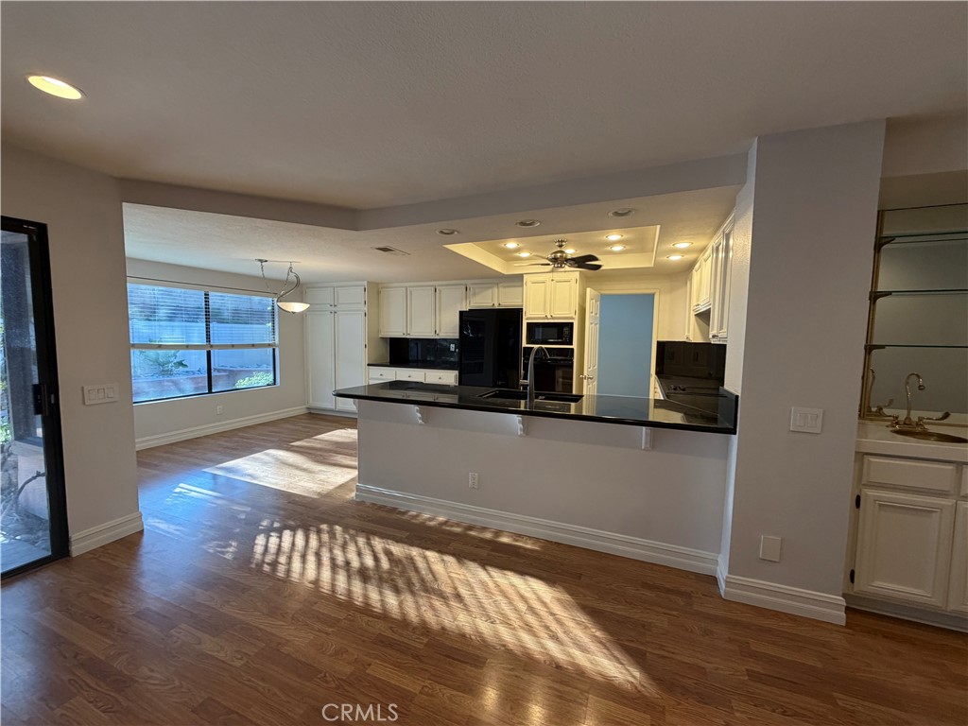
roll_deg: -1.1
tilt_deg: -3.7
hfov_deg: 102.1
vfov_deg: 85.7
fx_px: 391
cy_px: 363
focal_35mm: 14
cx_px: 484
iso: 250
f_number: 2.2
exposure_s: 1/120
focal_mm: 2.22
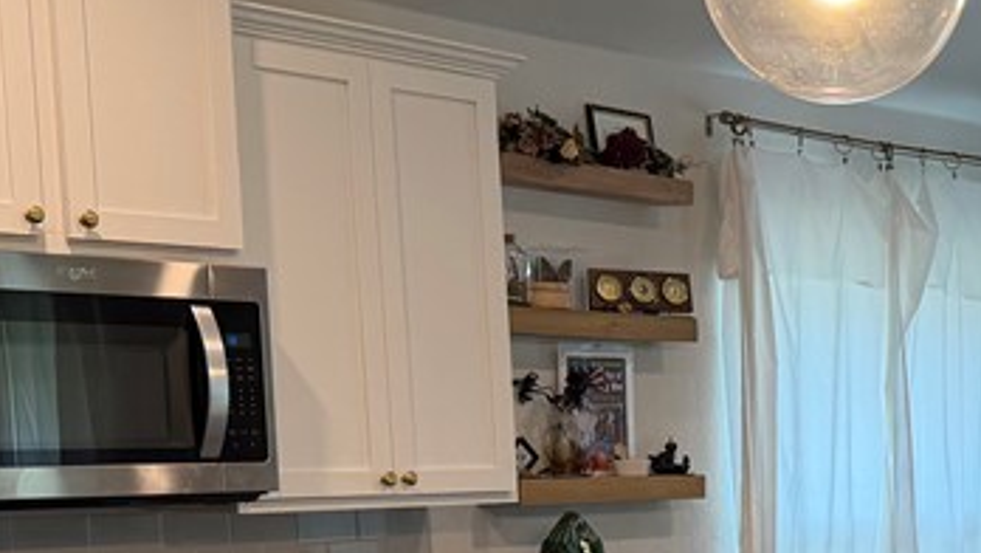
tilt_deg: -3.7
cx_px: 964
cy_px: 694
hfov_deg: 26.2
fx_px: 2004
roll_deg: +0.4
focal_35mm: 77
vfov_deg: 15.1
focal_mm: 6.76
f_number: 1.78
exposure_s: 1/120
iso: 160
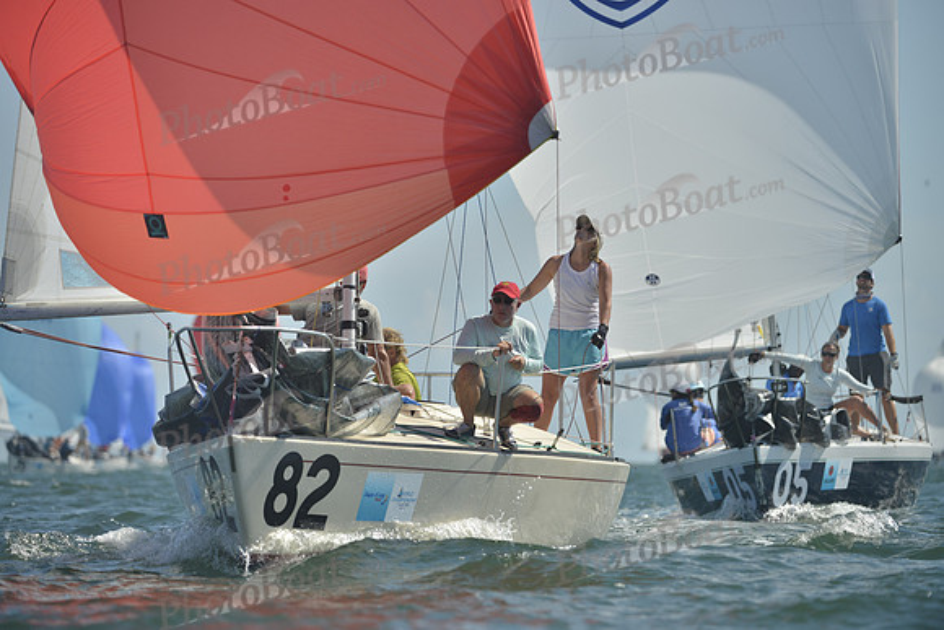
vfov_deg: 5.5
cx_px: 472
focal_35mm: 250
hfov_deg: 8.2
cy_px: 315
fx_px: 6557
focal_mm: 250
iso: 200
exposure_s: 1/2500
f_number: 4.5
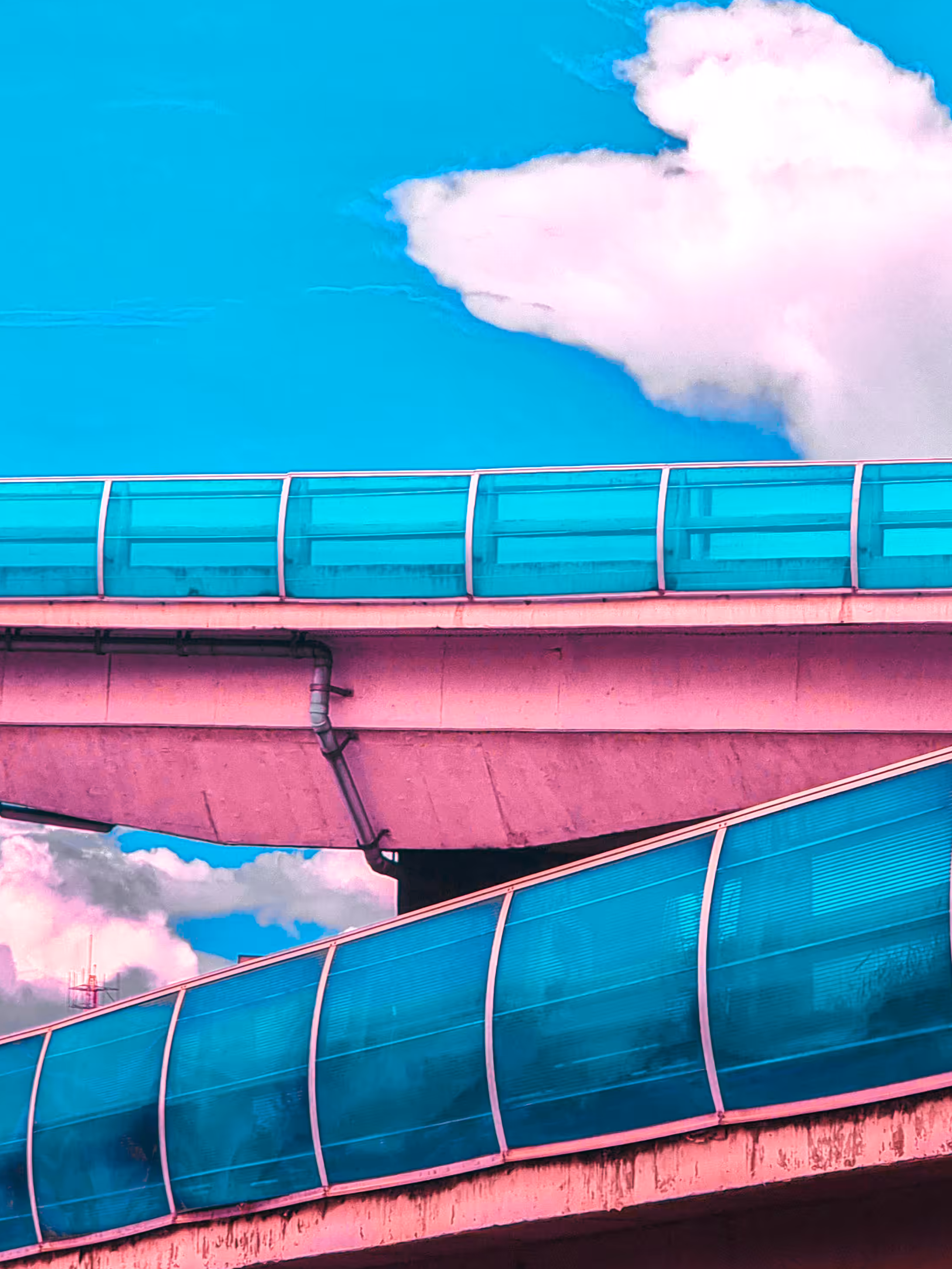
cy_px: 526
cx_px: 479
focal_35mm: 99
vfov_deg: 19.8
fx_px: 3630
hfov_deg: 14.9
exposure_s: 1/600
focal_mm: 9
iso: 50
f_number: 2.4
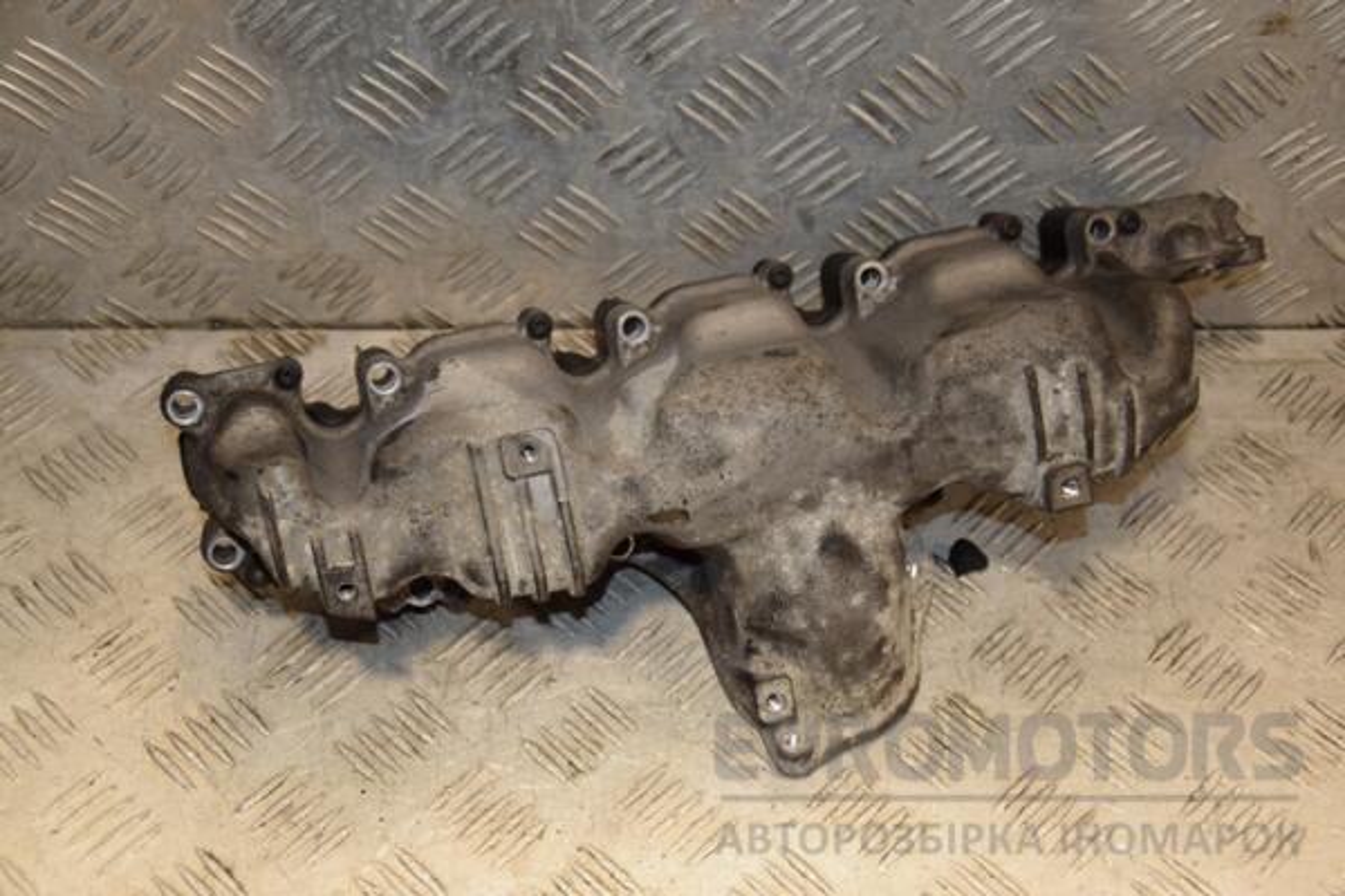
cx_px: 672
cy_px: 448
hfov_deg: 35.1
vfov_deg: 23.8
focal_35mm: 57
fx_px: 2129
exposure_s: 1/200
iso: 800
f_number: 5
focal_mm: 38
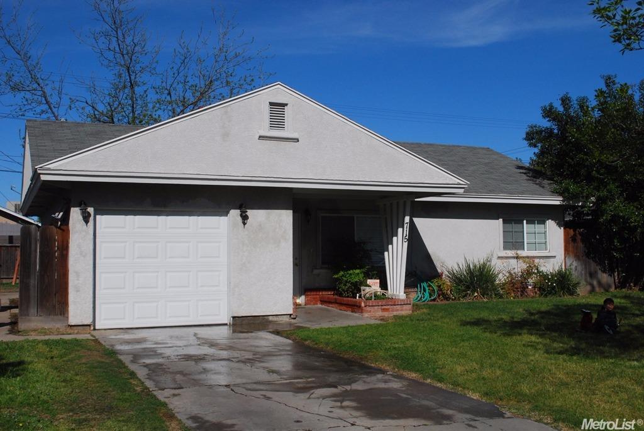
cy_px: 216
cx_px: 322
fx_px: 698
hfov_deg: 49.5
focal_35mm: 39
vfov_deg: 34.3
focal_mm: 26
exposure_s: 1/640
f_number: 13
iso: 400
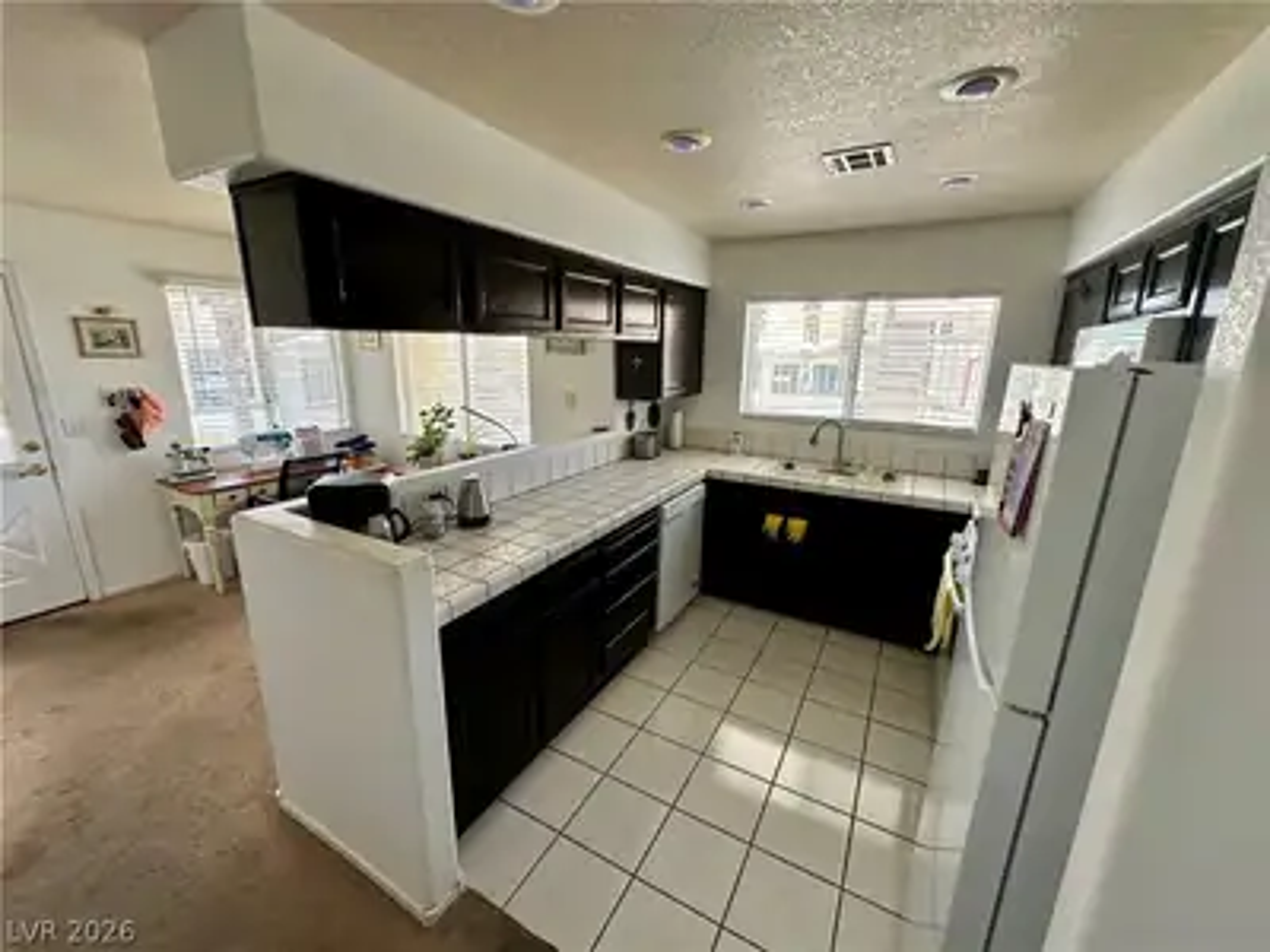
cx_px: 635
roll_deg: -1.5
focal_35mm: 14
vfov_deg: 85.7
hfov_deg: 102.1
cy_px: 476
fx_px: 514
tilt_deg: -12.5
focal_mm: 2.22
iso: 50
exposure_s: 1/99
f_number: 2.2
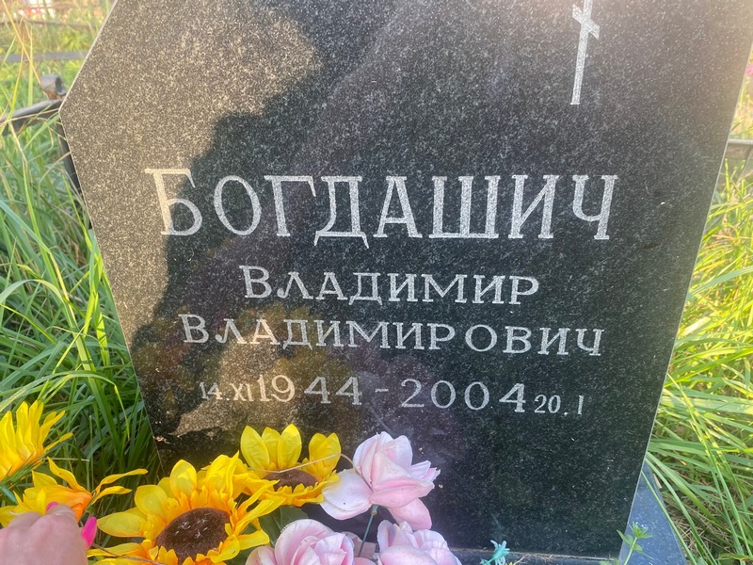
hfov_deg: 67.3
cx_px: 376
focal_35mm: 26
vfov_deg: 53.1
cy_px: 282
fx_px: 566
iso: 50
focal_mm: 4.25
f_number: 1.8
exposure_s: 1/122
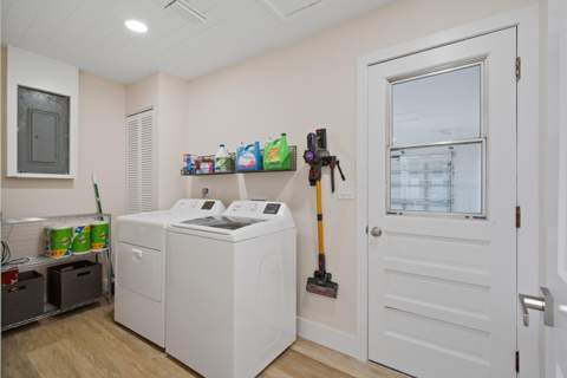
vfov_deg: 73.7
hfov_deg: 96.7
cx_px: 284
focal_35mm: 16
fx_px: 252
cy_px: 189
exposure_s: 1/1000
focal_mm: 16
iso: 800
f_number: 8
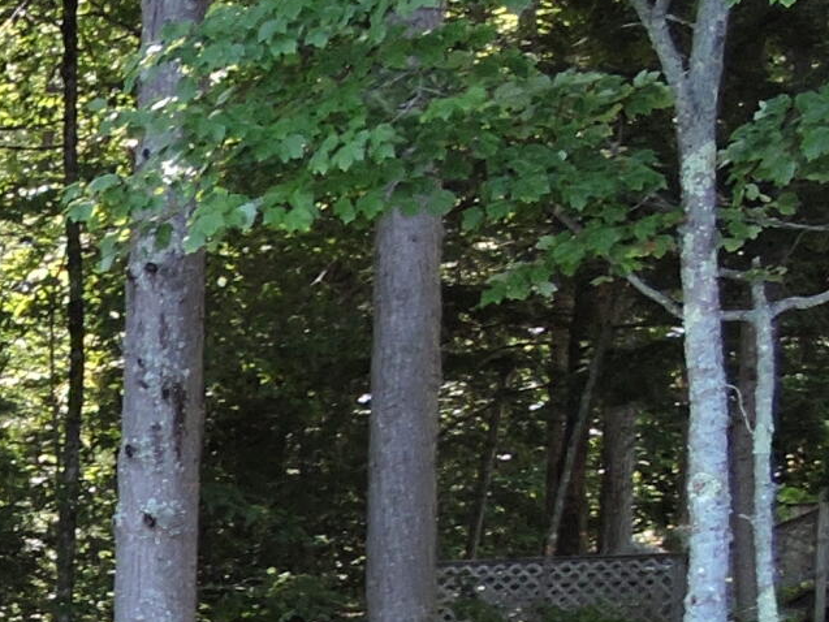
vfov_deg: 11.9
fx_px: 2707
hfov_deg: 13.9
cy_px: 1187
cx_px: -967
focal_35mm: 113
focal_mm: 4.3
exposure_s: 1/80
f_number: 3.3
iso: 100
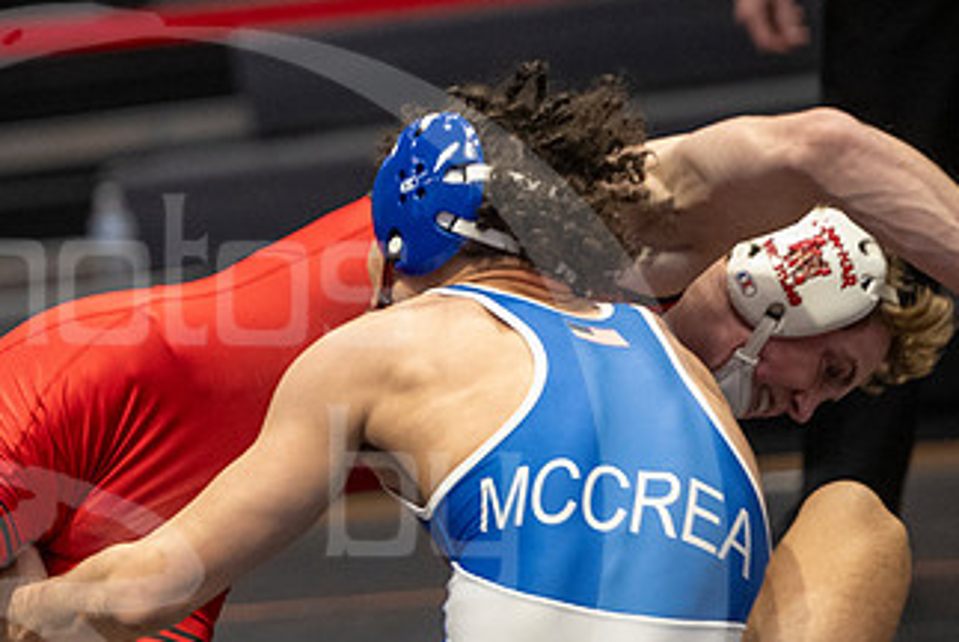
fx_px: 9598
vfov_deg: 3.8
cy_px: 483
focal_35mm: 360
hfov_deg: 5.7
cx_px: -277
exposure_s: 1/1000
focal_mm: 135
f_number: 2.8
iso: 3200
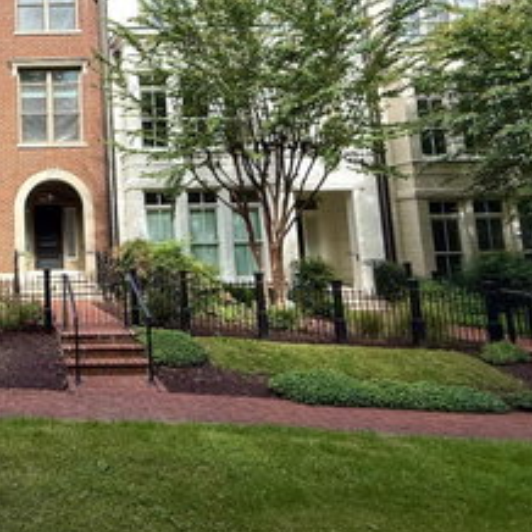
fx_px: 504
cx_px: -2
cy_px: 193
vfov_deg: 54.9
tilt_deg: +6.6
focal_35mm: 29
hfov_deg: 46.4
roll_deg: +1.2
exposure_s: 1/876
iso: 50
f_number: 2.2
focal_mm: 2.22
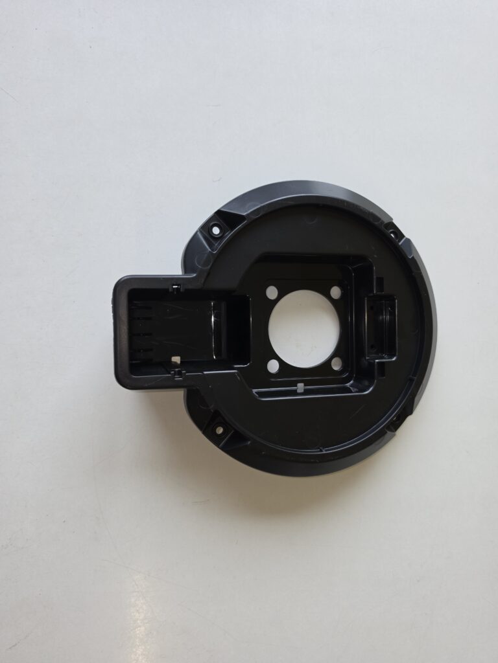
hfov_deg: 58.9
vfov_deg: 73.9
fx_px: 441
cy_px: 332
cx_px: 249
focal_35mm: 23
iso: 50
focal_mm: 6.5
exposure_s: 1/50
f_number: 1.4
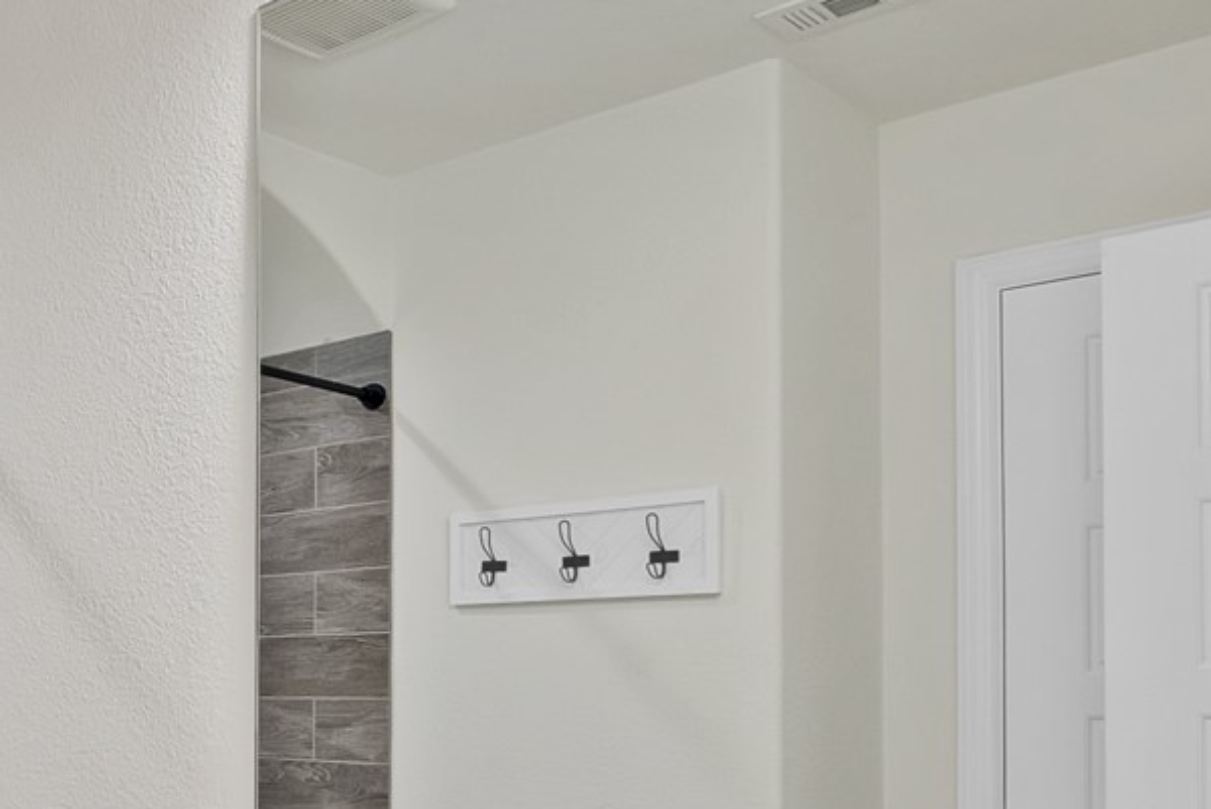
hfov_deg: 38.9
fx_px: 1346
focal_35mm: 40
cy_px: 696
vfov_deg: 32.1
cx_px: -151
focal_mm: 12
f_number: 9
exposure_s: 1/3
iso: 640
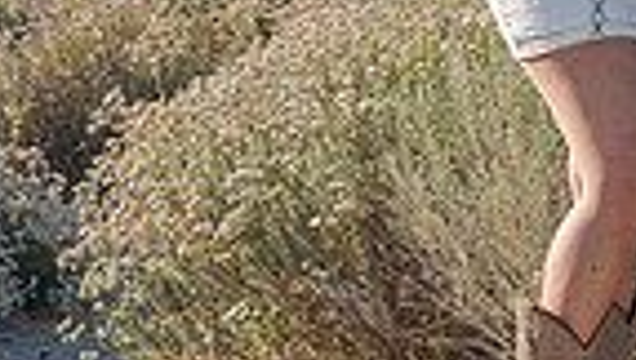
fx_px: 1824
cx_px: 801
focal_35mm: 108
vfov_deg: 10.8
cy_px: -198
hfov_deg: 18.5
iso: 200
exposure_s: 1/200
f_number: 9
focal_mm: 25.5
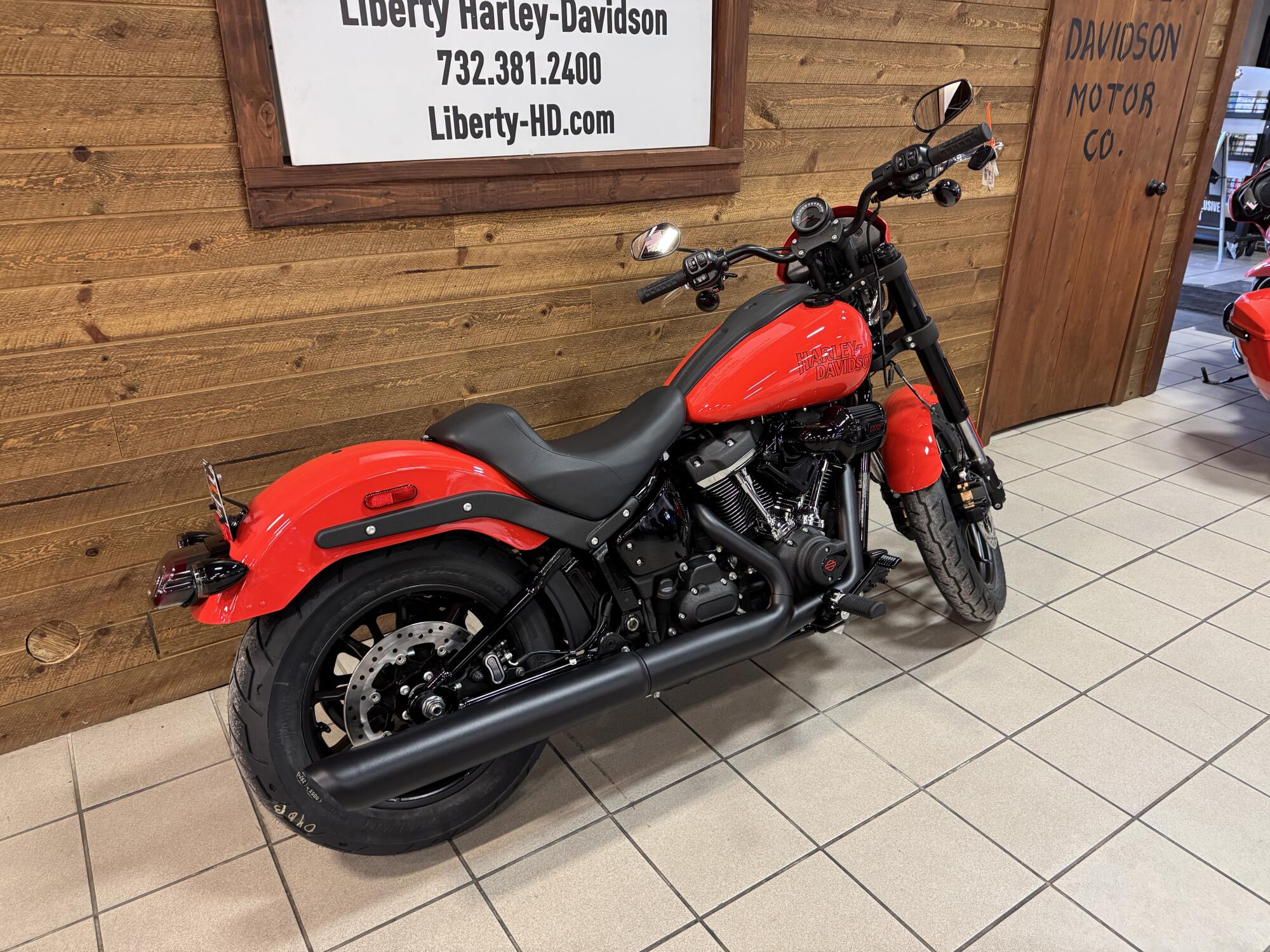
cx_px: 635
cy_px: 476
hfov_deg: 71.6
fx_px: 881
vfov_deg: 56.8
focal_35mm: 24
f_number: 1.78
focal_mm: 6.76
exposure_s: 1/60
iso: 320
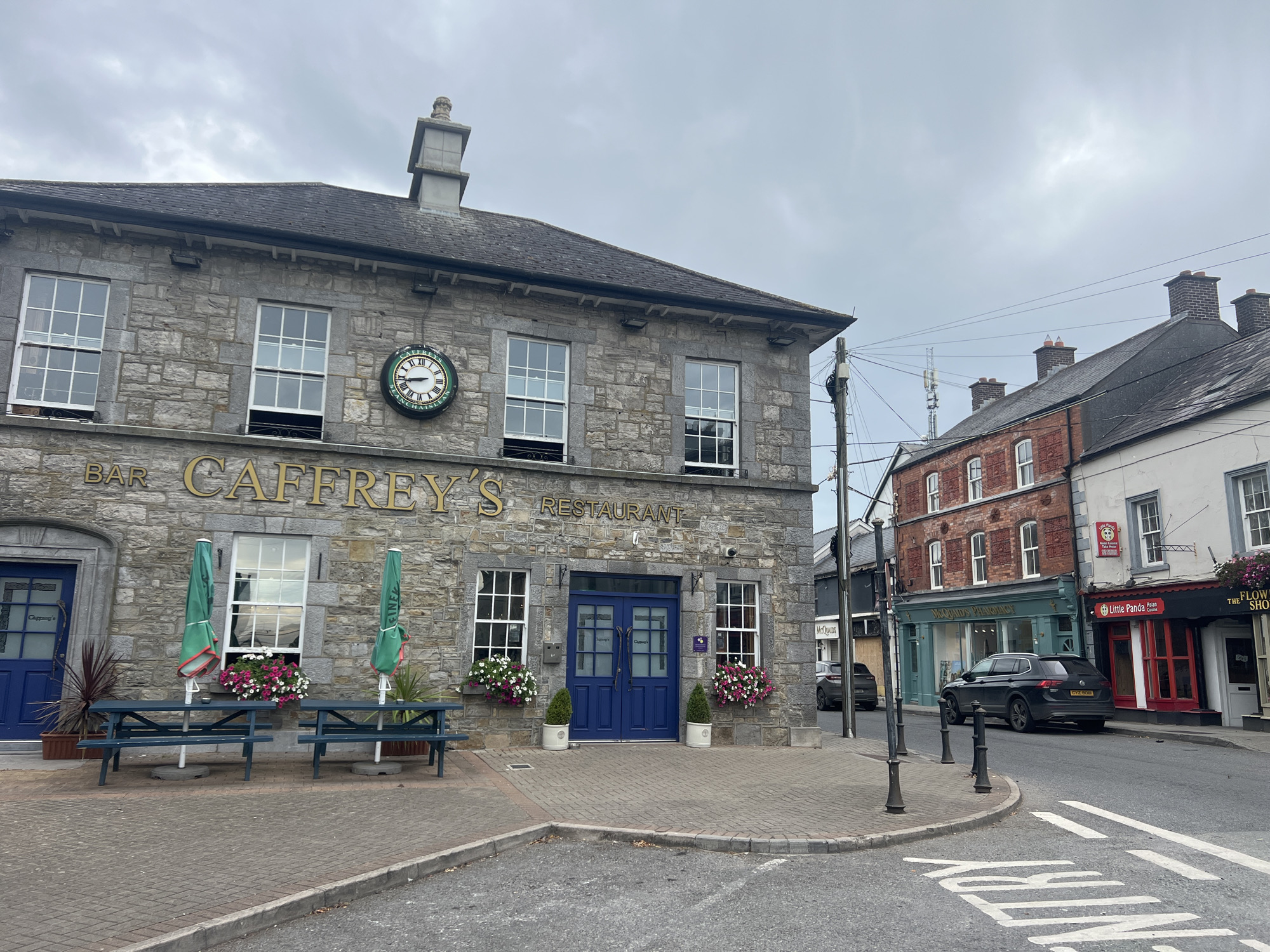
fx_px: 954
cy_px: 476
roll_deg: -0.5
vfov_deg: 53.1
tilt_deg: +11.3
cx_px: 635
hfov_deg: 67.3
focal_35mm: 26
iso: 50
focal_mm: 5.7
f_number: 1.5
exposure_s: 1/1311
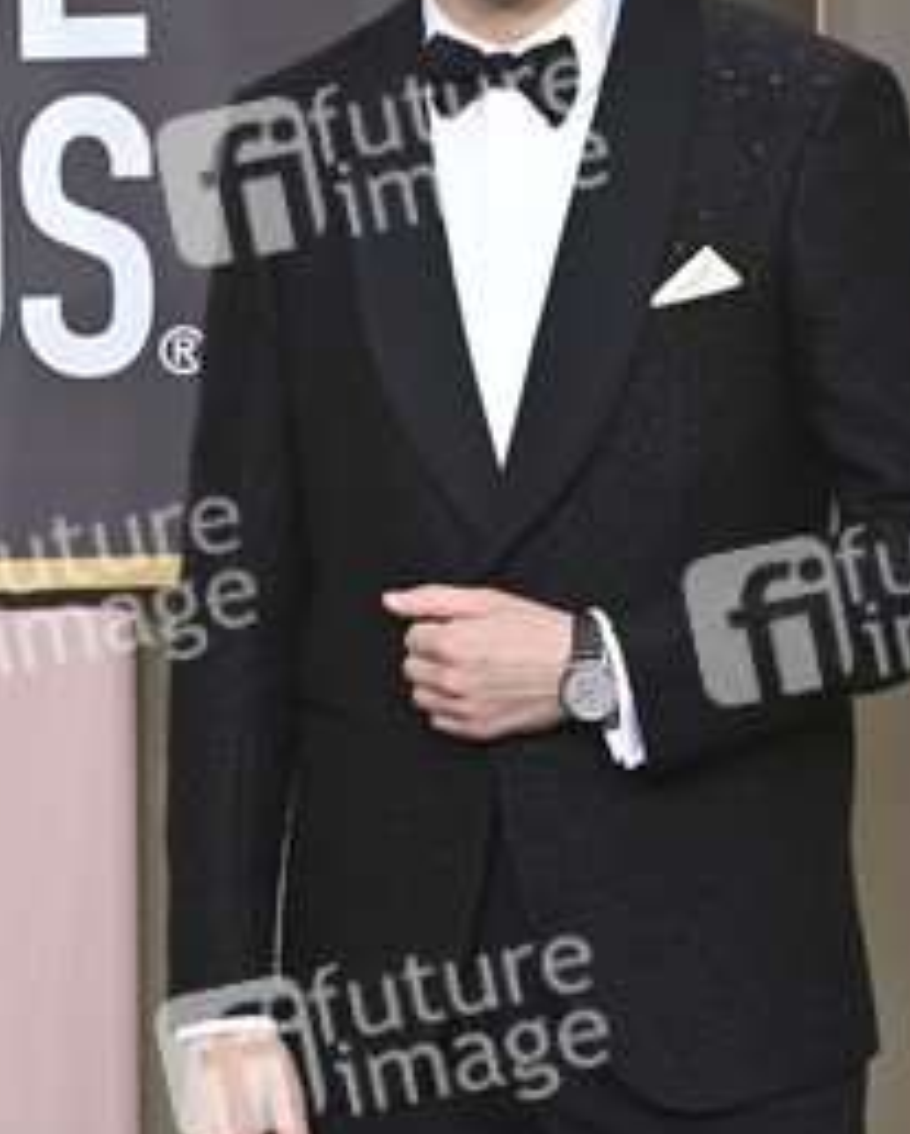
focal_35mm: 196
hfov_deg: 7.9
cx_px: 510
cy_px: 382
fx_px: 6587
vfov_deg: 9.8
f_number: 8
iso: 800
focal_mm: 135
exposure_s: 1/500
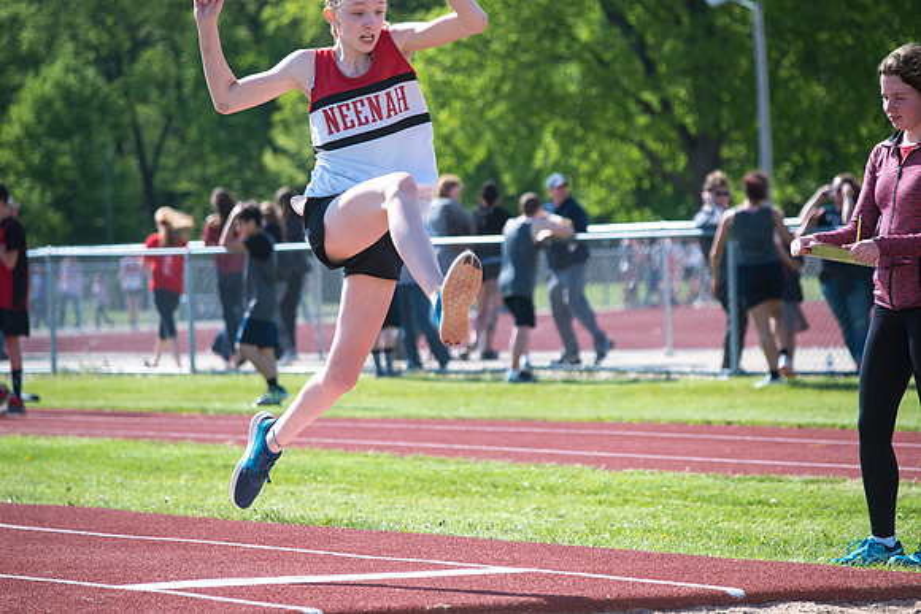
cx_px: 460
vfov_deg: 6.5
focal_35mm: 210
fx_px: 5374
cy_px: 307
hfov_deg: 9.8
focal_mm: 210
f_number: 6.3
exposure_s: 1/2500
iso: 1000
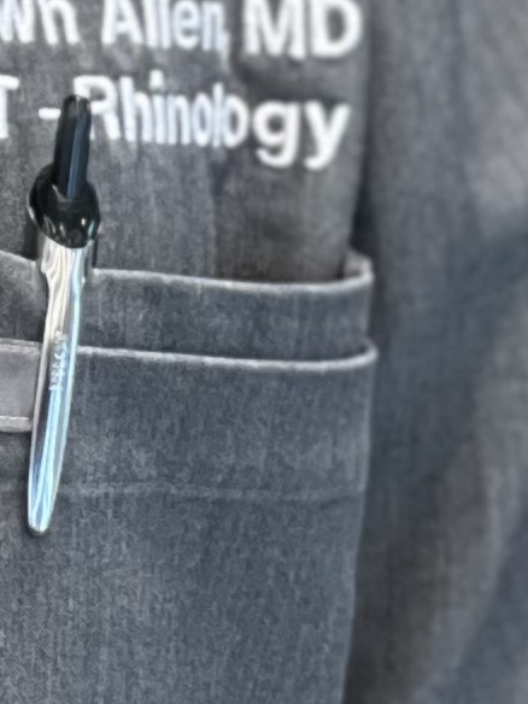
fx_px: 7301
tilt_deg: -13.3
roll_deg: +1.3
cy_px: -899
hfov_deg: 4.0
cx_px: -1005
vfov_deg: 5.4
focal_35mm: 359
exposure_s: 1/120
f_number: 2
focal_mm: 6
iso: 100
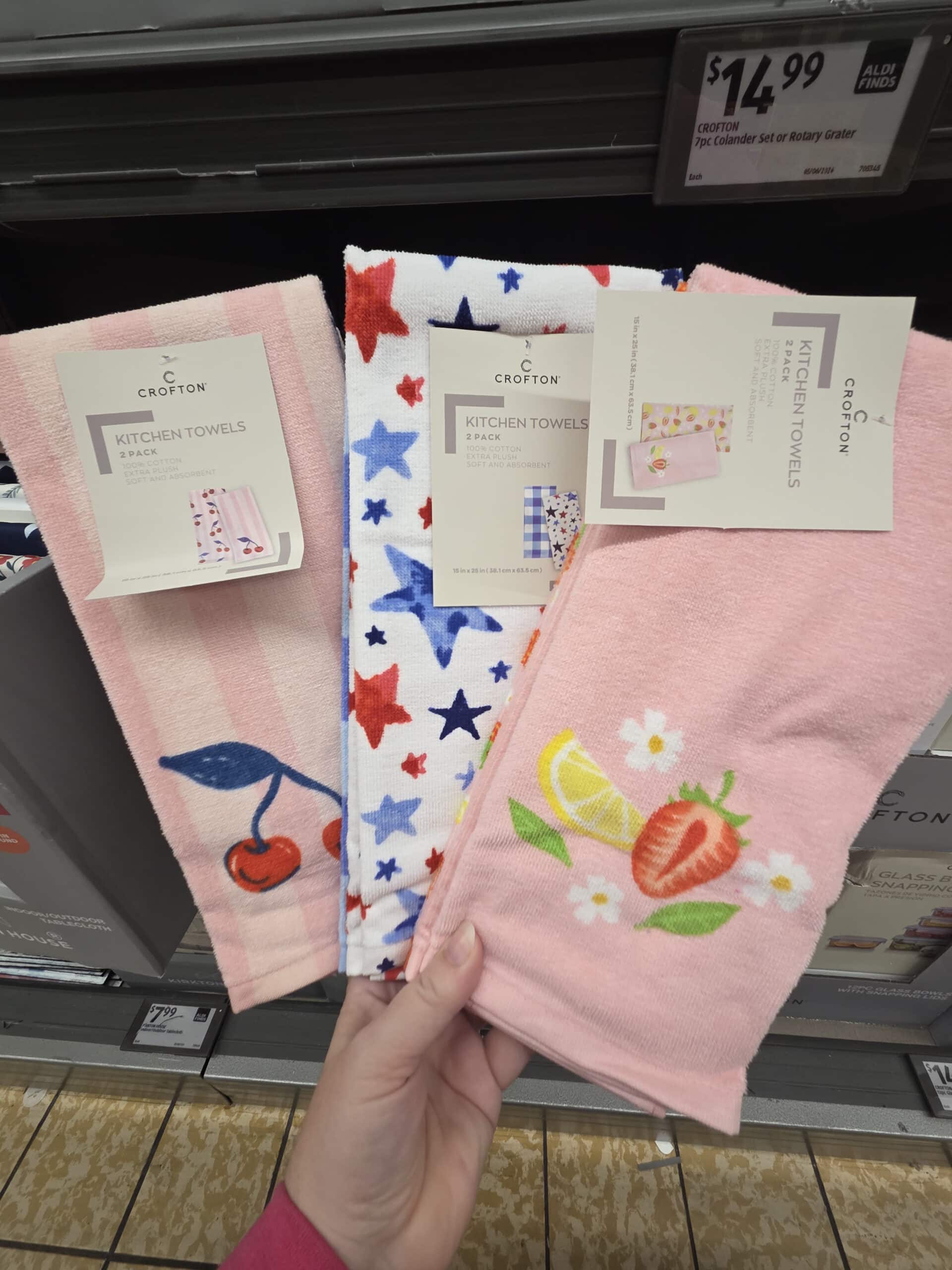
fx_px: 477
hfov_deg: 89.9
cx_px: 476
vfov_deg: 106.2
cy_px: 635
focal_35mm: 13
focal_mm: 2.2
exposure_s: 1/60
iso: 160
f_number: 2.2
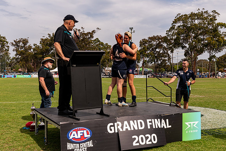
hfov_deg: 46.4
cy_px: 76
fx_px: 264
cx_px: 113
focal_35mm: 42
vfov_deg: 31.9
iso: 200
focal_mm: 28
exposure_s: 1/800
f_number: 8
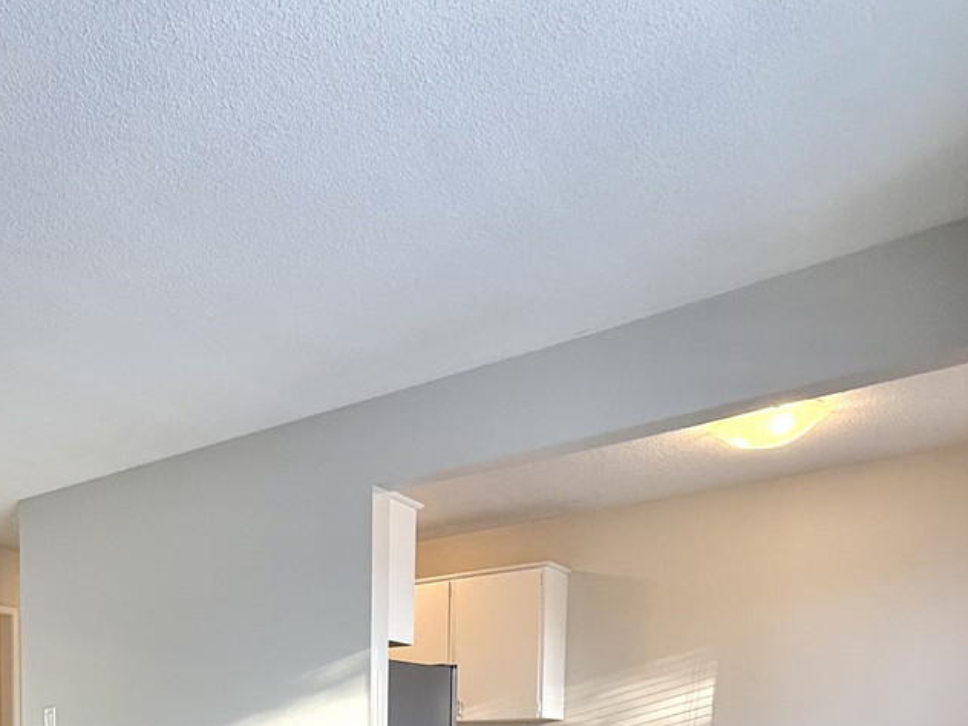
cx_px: 155
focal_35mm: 34
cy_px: 842
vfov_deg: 34.6
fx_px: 951
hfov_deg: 49.8
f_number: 2.2
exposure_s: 1/99
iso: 100
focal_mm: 2.22
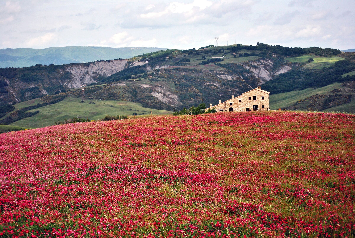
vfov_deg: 16.6
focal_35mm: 82
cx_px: 178
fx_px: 815
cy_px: 119
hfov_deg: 24.6
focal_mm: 55
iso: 200
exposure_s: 1/3200
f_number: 4
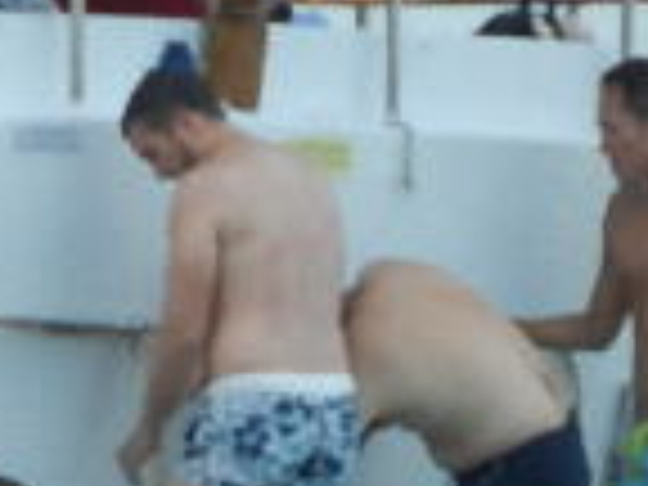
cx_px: 328
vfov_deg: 0.7
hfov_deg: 1.0
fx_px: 37552
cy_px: 410
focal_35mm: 2006
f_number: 5.9
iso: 160
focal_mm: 81
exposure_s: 1/400
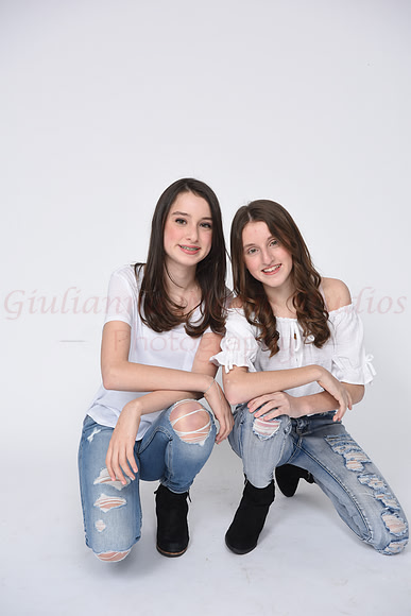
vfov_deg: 43.6
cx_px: 206
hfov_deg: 29.9
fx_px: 770
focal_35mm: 45
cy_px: 308
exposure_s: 1/100
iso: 160
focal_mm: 45
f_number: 8
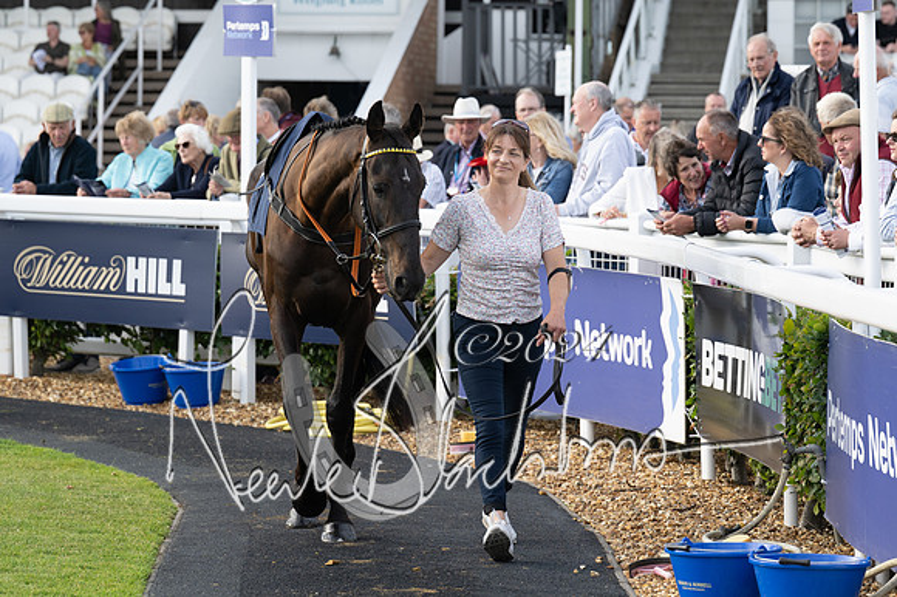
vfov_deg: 9.5
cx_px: 448
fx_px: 3586
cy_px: 298
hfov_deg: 14.3
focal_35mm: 144
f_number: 4
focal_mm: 96
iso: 400
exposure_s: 1/800
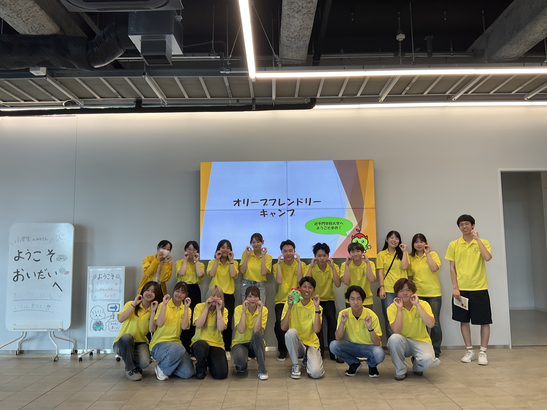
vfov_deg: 48.2
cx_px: 274
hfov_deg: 61.7
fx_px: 458
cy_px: 205
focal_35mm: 29
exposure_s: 1/120
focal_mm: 3
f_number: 1.8
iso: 64
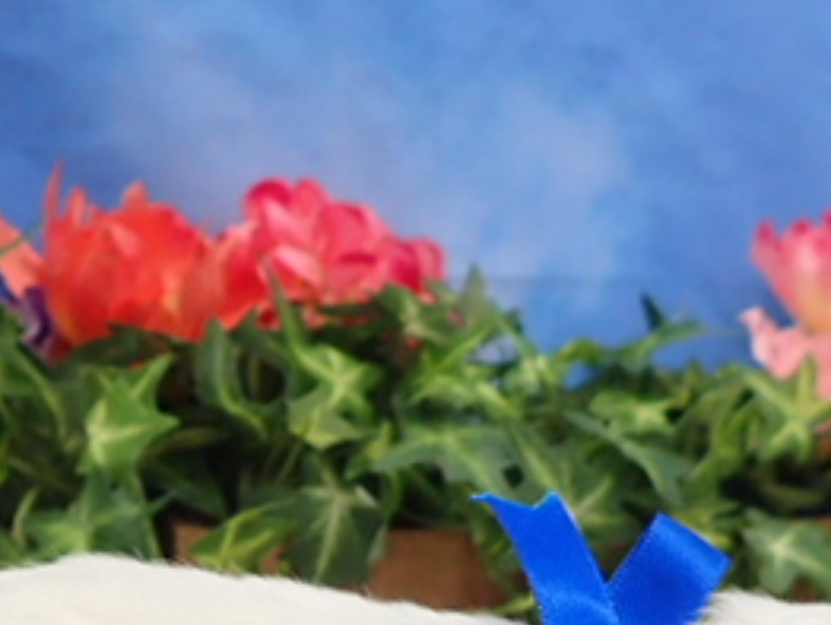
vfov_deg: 22.8
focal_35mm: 61
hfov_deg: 31.7
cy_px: 673
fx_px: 1466
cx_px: 428
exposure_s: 1/100
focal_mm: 4.5
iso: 400
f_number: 2
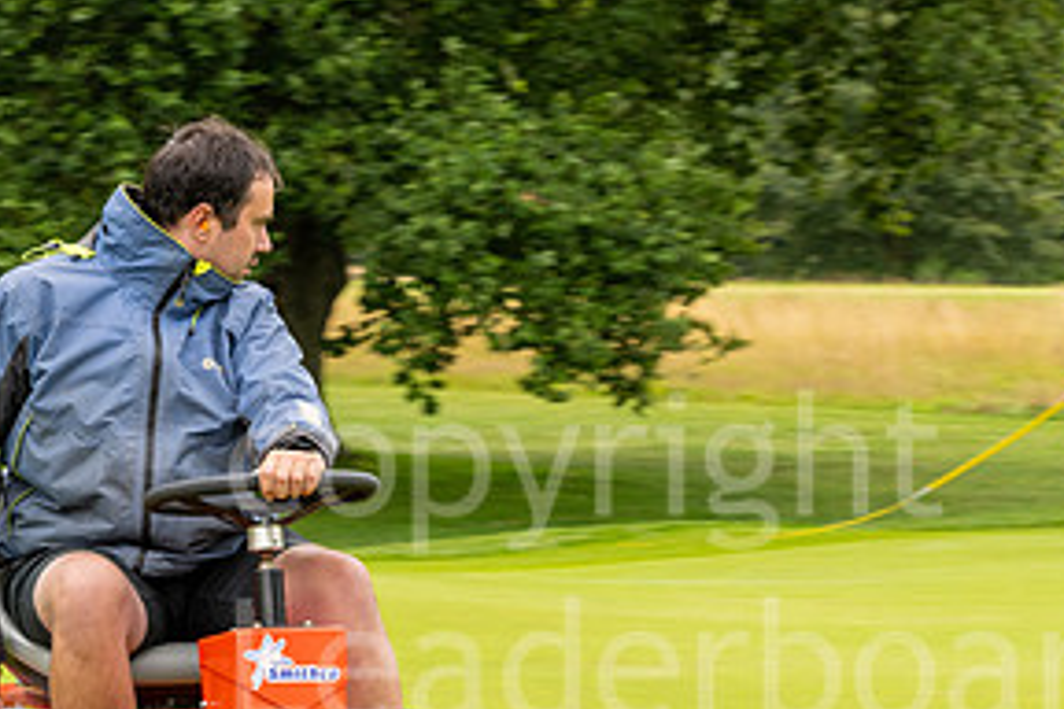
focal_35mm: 136
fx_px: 4019
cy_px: 696
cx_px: 713
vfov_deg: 10.0
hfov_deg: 15.1
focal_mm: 64
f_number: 6.3
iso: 250
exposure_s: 1/125
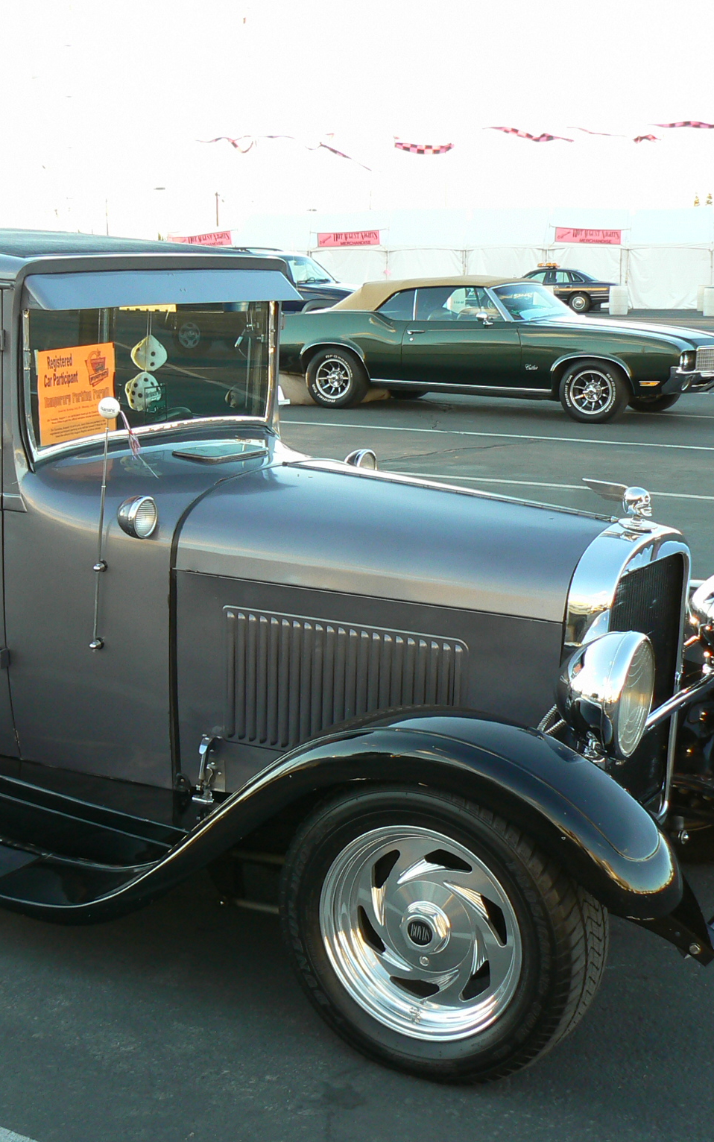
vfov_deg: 39.6
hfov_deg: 24.8
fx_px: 1587
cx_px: 117
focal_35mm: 51
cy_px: 570
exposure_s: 1/60
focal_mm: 6
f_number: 3.2
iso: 80
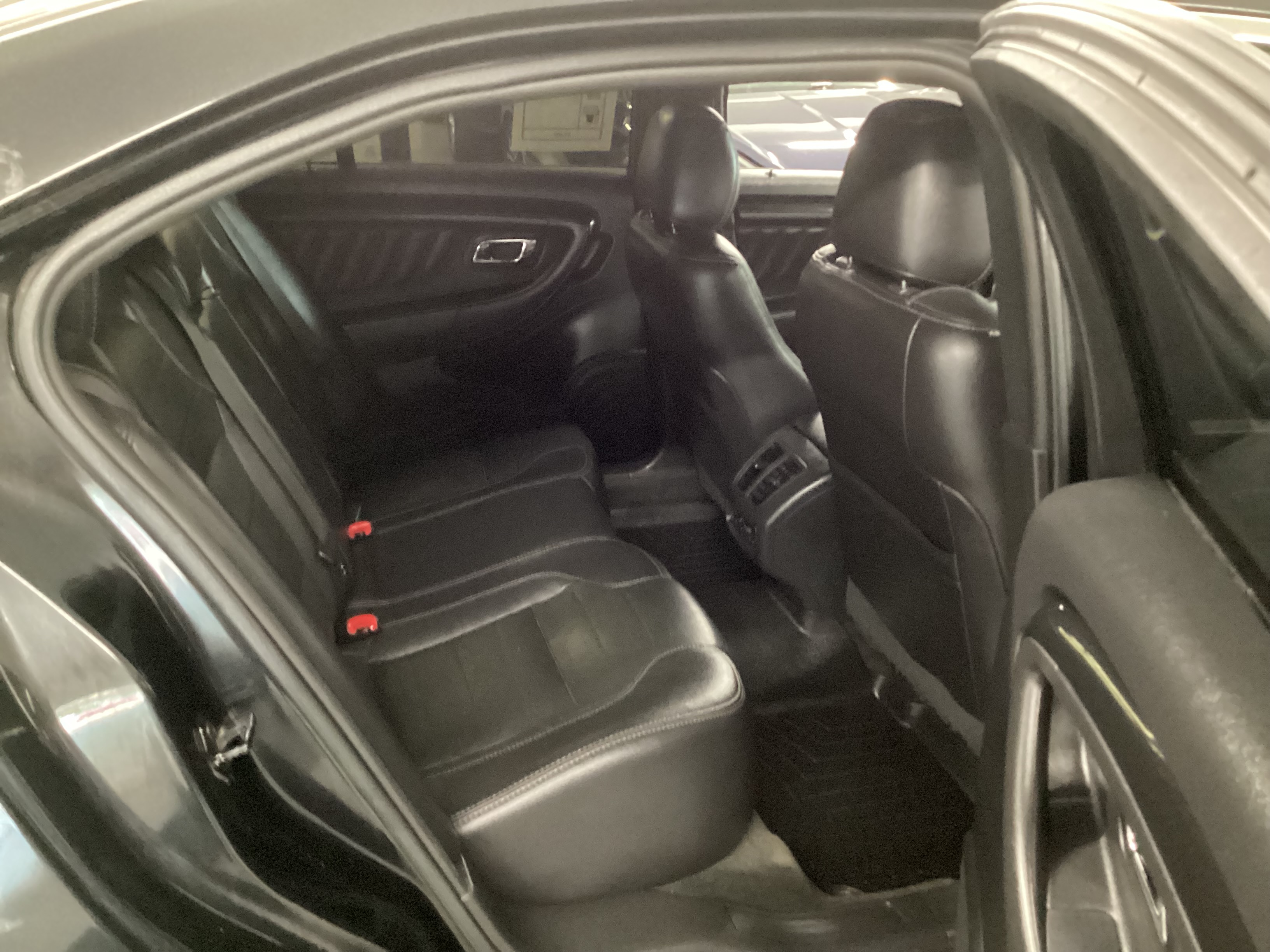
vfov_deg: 45.4
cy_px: 476
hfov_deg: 58.4
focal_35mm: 31
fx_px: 1137
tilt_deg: -24.9
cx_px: 635
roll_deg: +0.5
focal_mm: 3.3
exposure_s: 1/17
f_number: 2.4
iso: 800
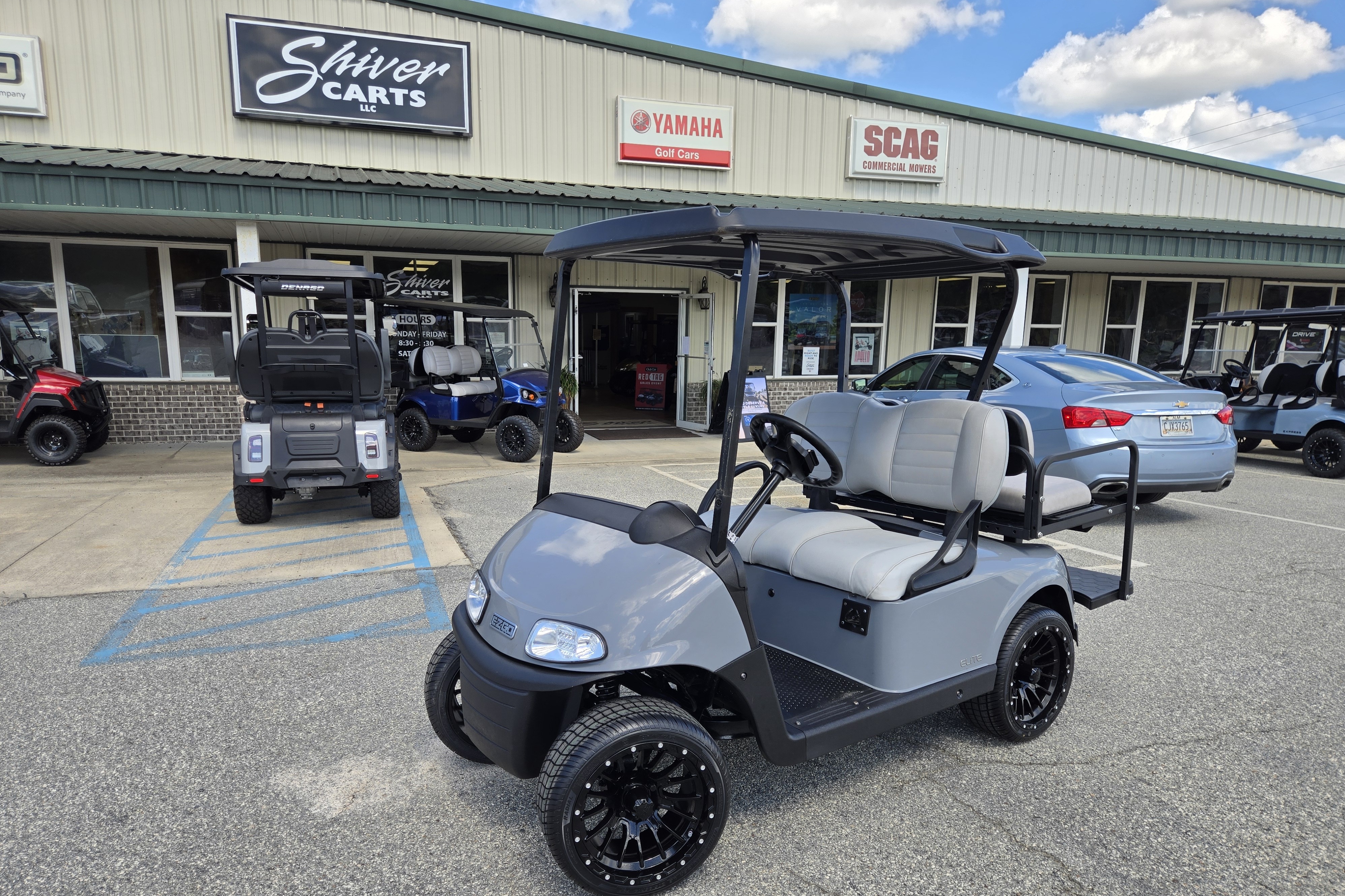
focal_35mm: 24
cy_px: 502
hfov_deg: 73.7
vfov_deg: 53.0
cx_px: 674
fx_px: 897
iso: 25
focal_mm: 5.4
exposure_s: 1/883
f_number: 1.8
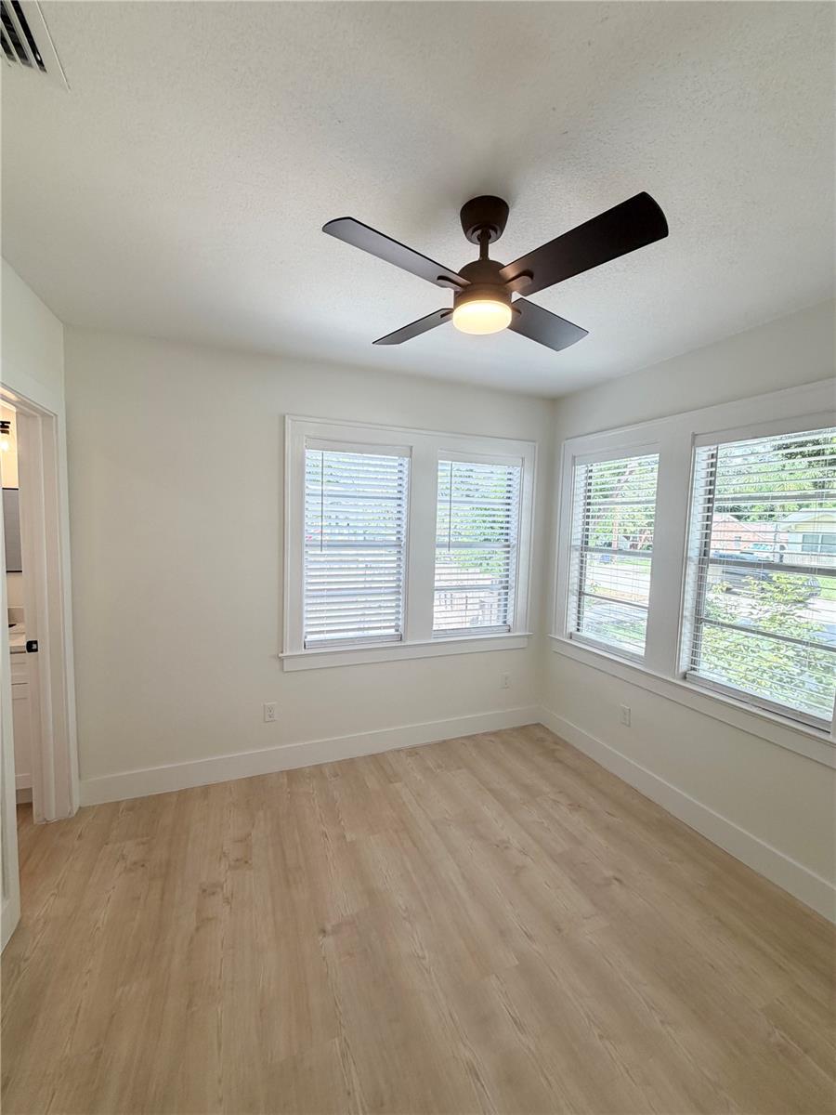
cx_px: 418
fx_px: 451
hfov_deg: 85.7
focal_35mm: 14
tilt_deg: -4.7
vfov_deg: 102.1
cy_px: 558
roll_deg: -1.5
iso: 40
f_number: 2.2
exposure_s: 1/125
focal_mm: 2.22
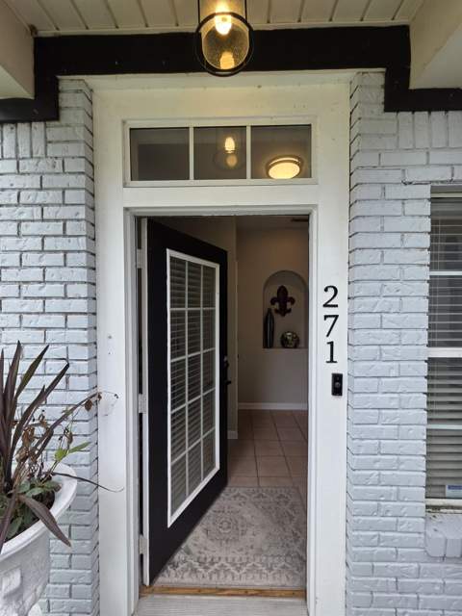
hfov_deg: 89.9
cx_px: 231
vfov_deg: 106.2
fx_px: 231
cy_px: 308
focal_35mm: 13
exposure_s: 1/288
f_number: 1.9
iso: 40
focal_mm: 2.2
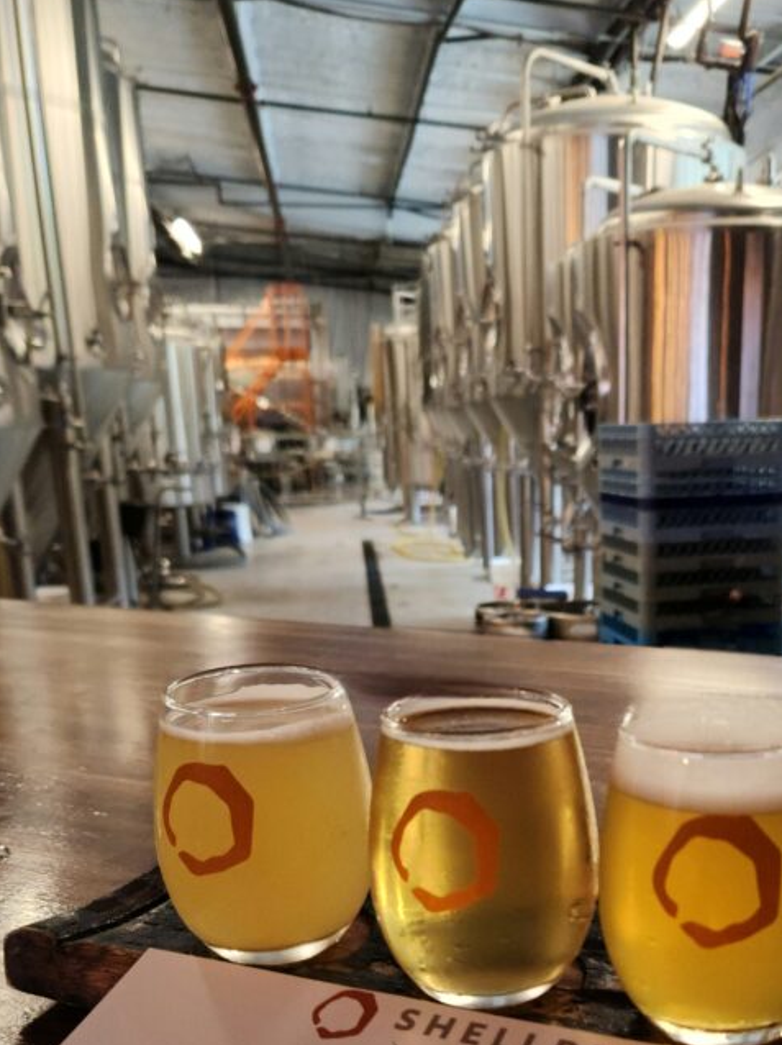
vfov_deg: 49.1
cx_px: 546
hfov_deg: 38.0
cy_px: 714
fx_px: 1116
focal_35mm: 37
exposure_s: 1/60.2
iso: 250
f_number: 1.8
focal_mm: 5.4
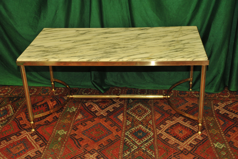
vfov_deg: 24.6
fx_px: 363
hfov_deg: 36.3
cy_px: 80
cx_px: 119
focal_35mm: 55
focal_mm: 55
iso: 1250
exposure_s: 1/60
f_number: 8
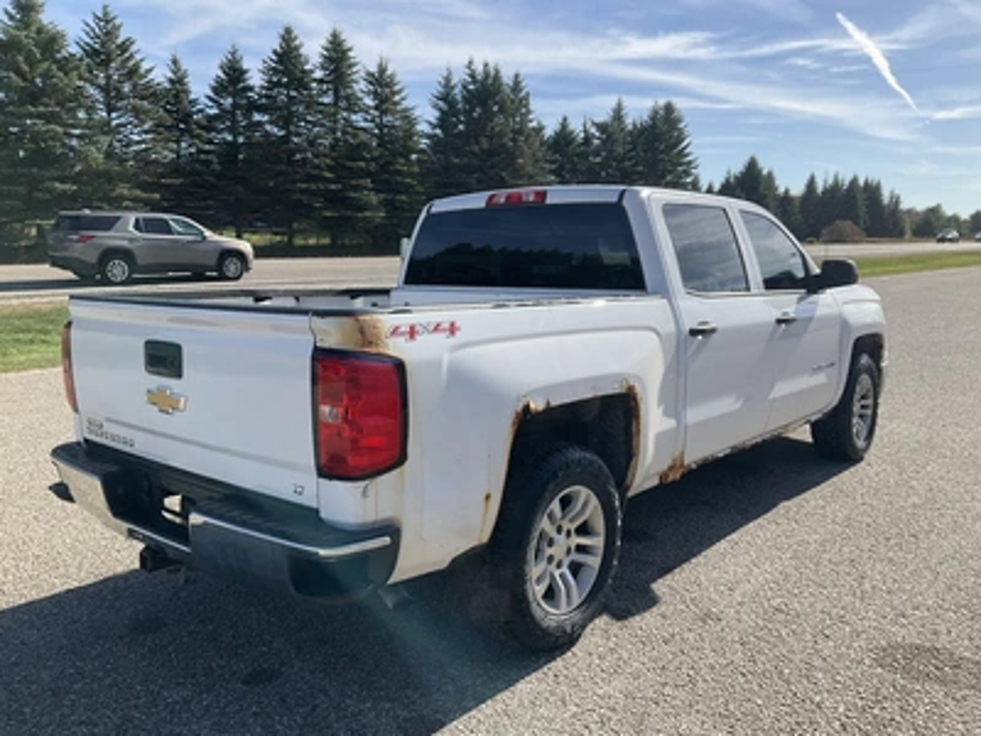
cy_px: 368
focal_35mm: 29
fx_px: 822
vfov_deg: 48.2
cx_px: 490
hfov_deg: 61.7
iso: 25
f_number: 1.8
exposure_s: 1/1626
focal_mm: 3
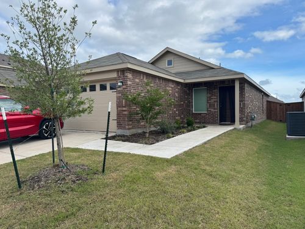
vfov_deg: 56.8
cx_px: 152
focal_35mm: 24
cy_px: 114
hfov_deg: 71.6
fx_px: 211
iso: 80
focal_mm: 6.76
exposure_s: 1/2252
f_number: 1.78
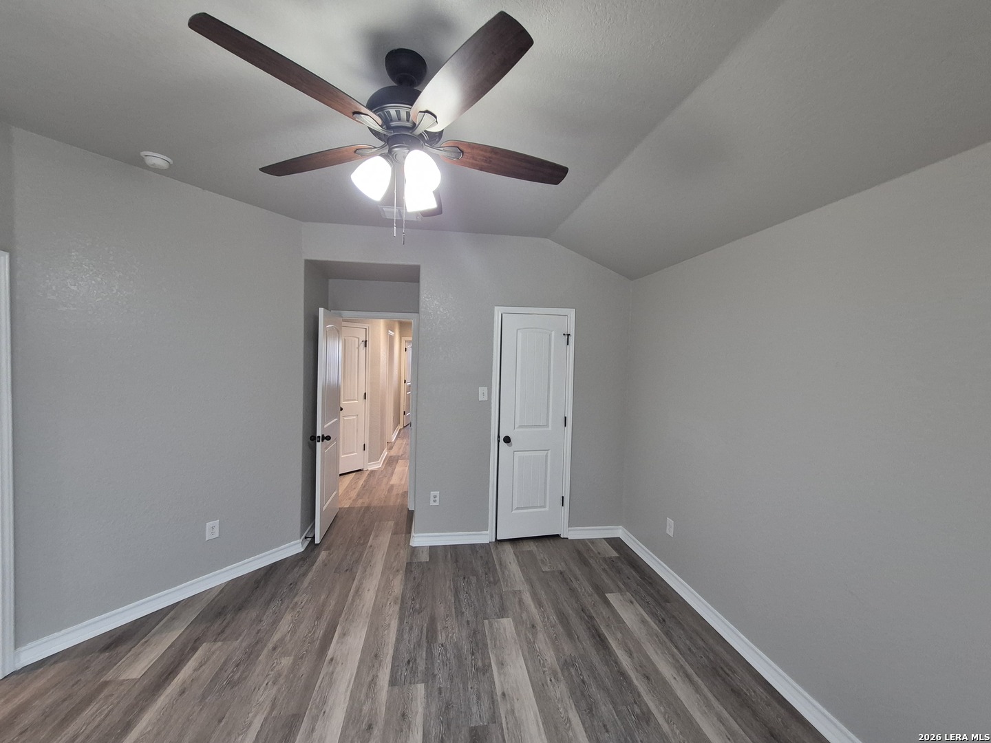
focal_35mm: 13
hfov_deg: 106.2
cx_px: 496
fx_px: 372
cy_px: 372
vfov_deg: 89.9
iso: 320
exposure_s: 1/60
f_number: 2.2
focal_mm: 1.74
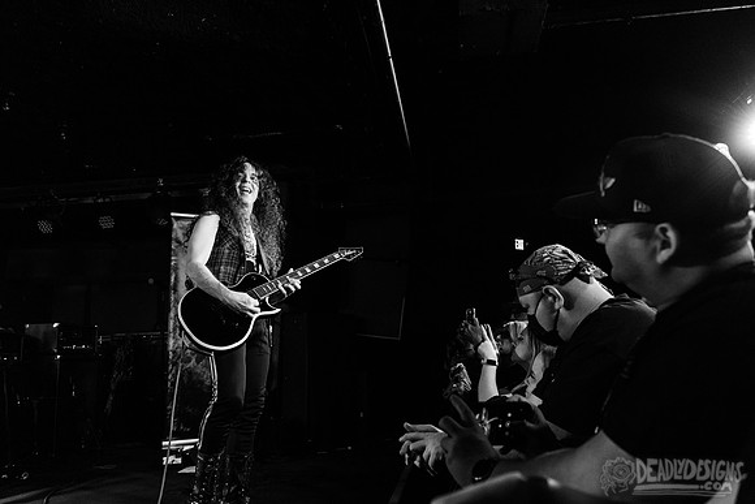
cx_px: 378
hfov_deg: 63.6
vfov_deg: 45.0
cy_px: 252
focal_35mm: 29
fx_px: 608
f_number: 3.5
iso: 2000
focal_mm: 29
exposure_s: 1/160
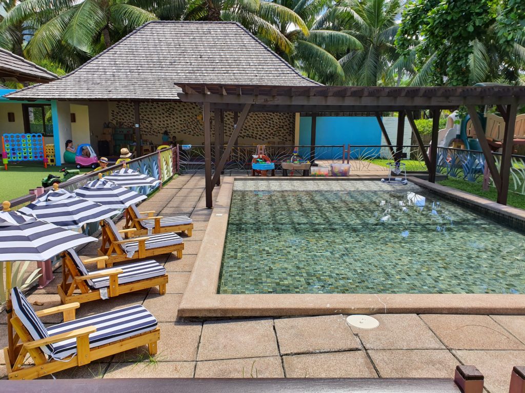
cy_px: 196
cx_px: 262
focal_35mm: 26
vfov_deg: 53.1
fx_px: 394
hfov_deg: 67.3
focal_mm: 4.3
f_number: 2.4
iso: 50
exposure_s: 1/560
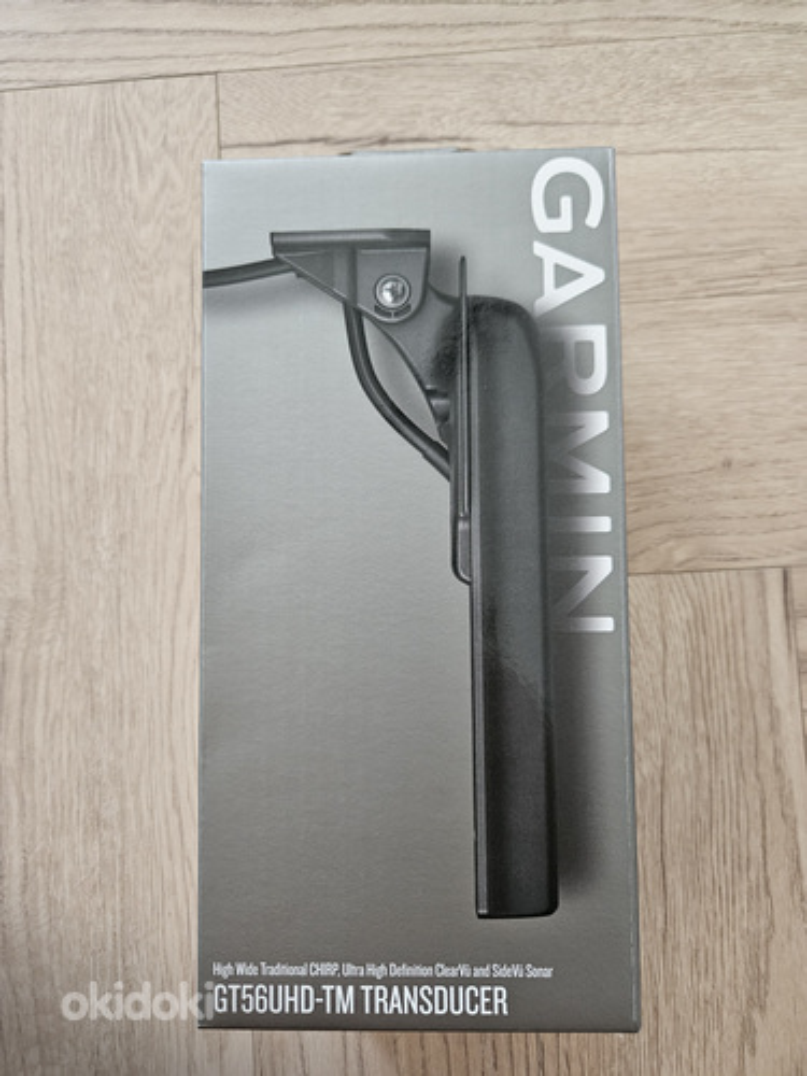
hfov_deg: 58.9
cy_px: 538
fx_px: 715
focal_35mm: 23
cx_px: 404
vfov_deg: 73.9
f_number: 1.8
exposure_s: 1/100
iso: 800
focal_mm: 5.4
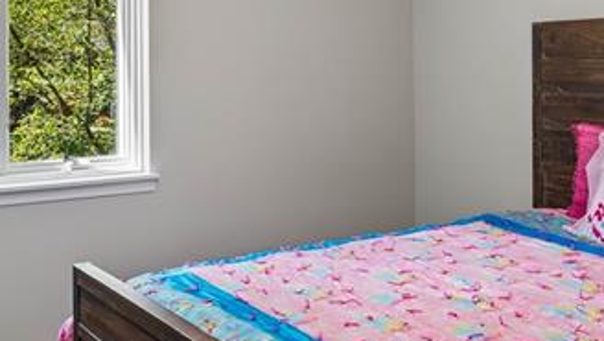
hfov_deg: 41.7
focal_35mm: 49
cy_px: 112
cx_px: 265
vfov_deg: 24.2
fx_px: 791
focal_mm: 15.1
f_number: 13
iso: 400
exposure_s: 1/10
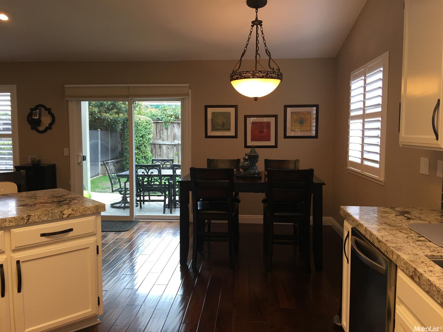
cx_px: 222
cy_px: 166
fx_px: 371
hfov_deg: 61.7
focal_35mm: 29
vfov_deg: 48.2
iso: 25
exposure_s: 1/15
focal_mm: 4.15
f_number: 2.2
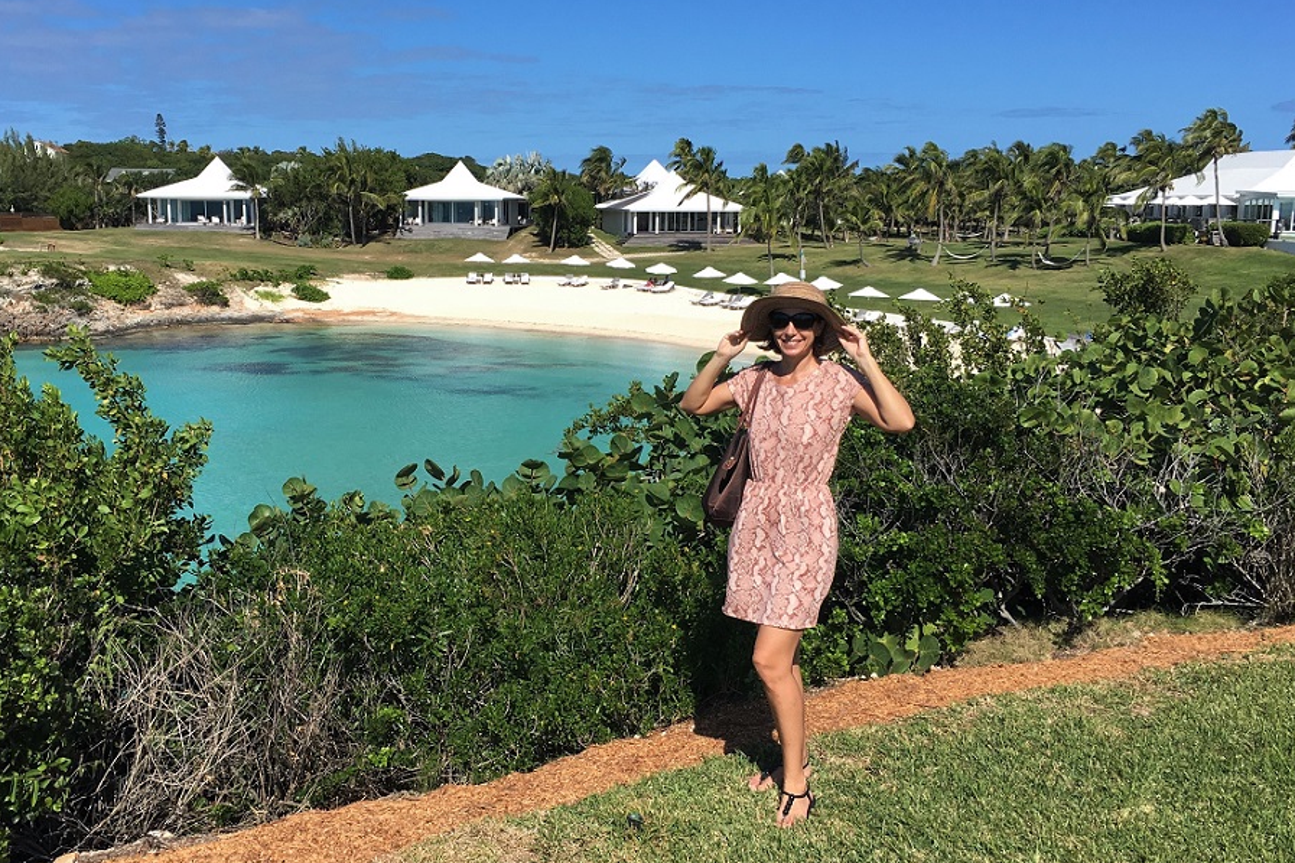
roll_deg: -0.8
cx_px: 663
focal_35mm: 31
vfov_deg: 42.2
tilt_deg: -8.0
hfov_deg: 60.3
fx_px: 1115
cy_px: 377
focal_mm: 4.15
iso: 25
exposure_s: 1/1876
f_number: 2.2
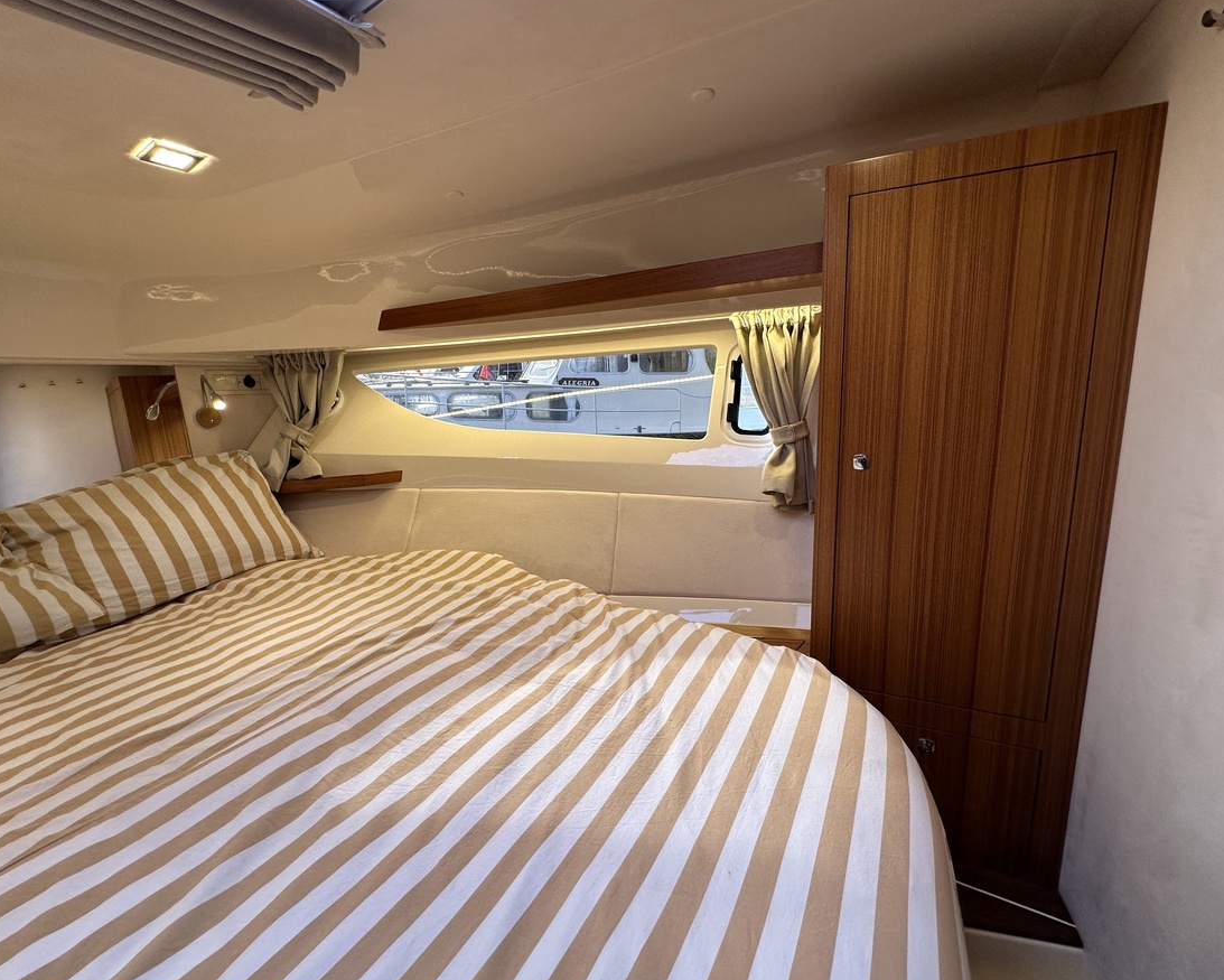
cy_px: 491
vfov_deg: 84.1
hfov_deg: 96.8
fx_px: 544
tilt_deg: -9.0
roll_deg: +3.3
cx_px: 613
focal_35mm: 15
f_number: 2.2
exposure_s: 1/99
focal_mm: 2.22
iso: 125
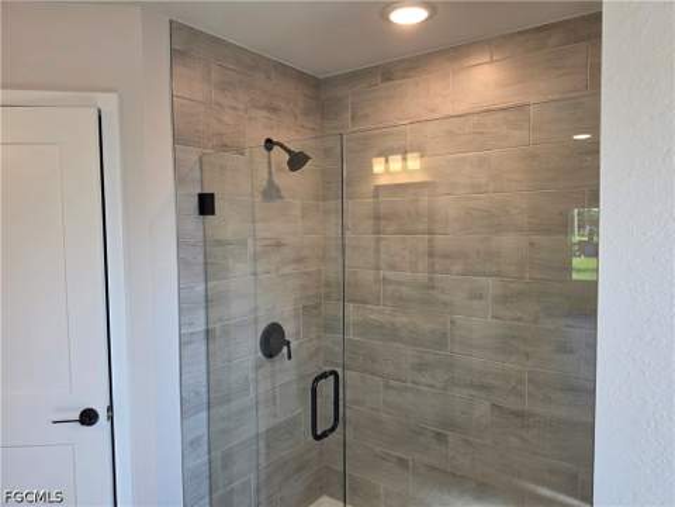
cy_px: 254
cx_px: 338
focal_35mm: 23
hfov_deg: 73.9
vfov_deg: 58.9
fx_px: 448
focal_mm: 6.5
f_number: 1.4
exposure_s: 1/120
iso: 50
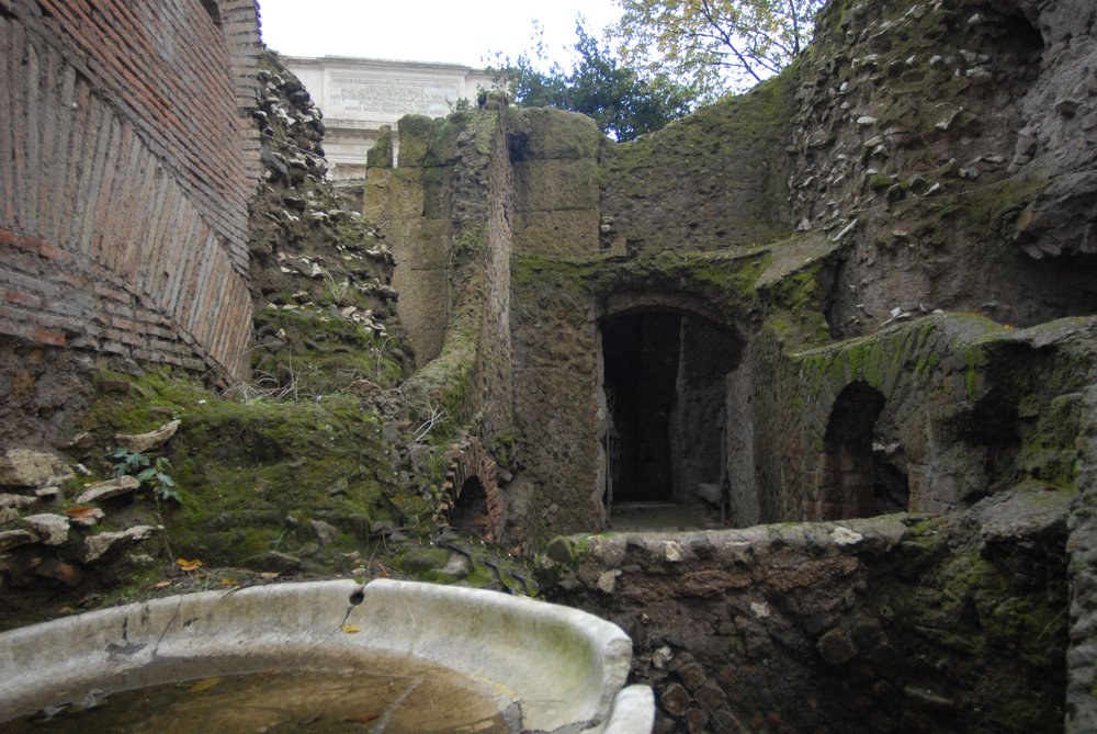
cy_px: 367
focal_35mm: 21
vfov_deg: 59.6
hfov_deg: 81.1
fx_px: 641
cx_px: 548
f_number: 2.8
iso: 360
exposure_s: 1/30
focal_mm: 14
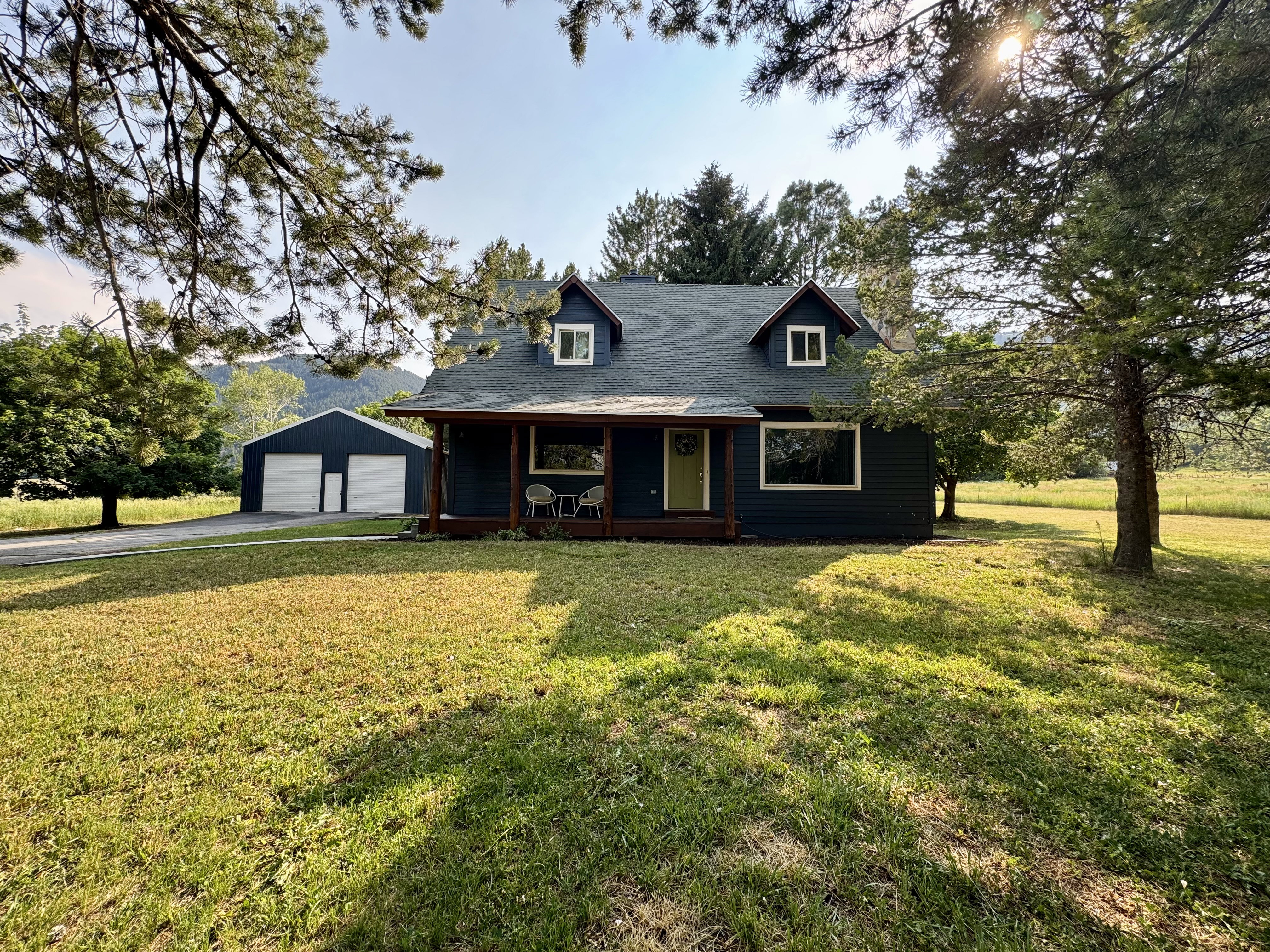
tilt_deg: +4.6
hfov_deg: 102.1
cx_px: 635
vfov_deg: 85.7
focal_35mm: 14
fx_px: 514
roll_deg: -0.2
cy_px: 476
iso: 40
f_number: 2.2
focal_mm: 2.22
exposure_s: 1/256
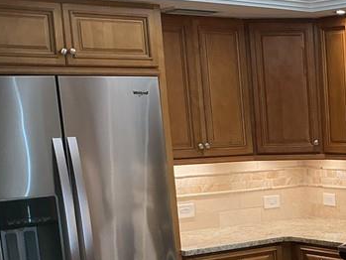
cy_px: 280
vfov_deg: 16.9
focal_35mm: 85
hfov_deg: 20.9
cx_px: 451
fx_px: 850
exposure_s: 1/60
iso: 50
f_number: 1.8
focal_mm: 3
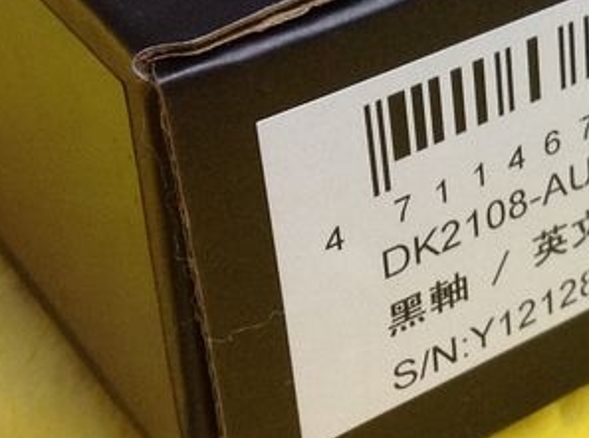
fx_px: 2002
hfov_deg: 15.9
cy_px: -36
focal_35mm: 118
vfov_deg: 12.3
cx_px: 771
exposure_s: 1/17
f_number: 2.4
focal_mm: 4.28
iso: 160
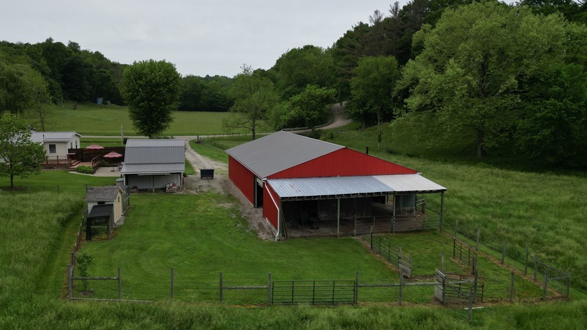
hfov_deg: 66.0
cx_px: 270
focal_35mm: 29
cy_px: 148
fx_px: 451
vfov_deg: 40.1
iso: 110
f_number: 1.7
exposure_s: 1/1250
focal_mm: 6.72
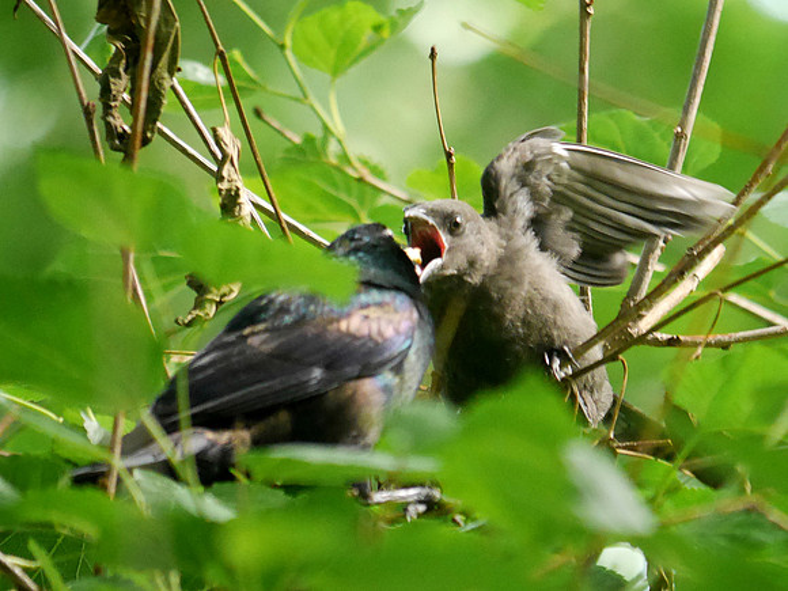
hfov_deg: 3.3
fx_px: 13658
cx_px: 394
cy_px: 296
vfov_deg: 2.5
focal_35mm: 600
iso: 4000
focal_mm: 300
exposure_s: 1/320
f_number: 5.6
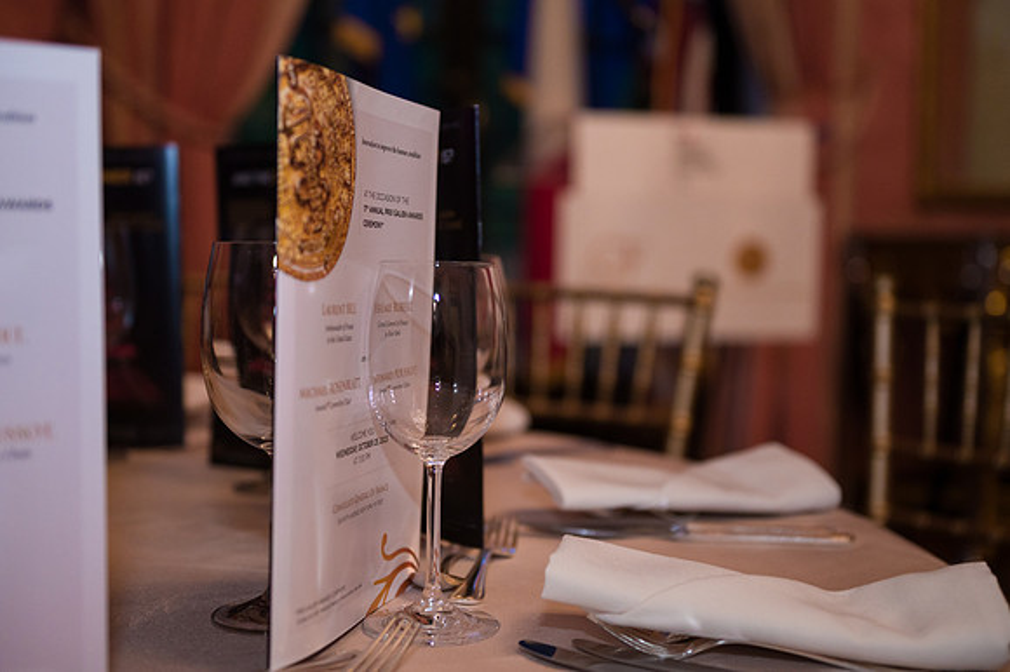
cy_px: 329
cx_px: 506
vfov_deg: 26.4
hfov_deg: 38.8
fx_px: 1435
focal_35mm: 51
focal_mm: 48
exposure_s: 1/200
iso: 1600
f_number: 3.2
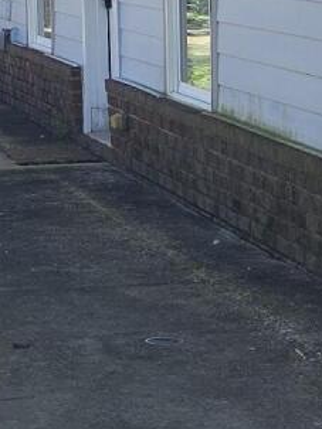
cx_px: 440
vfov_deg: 13.0
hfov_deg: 9.5
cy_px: 183
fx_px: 1887
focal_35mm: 152
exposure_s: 1/437
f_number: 1.7
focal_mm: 6.3
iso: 12
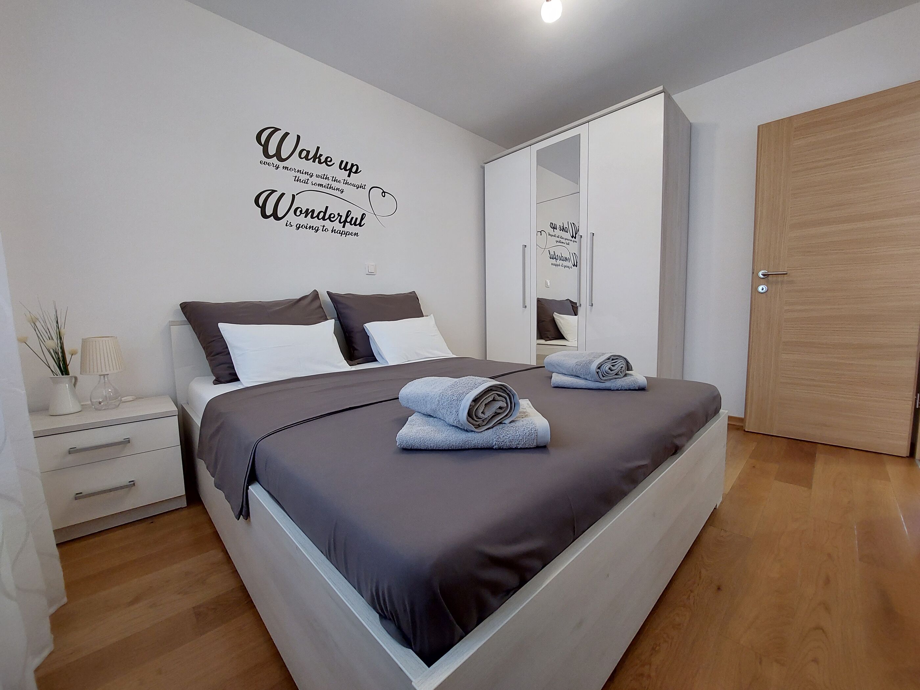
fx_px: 346
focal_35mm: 13
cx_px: 460
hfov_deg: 106.2
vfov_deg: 89.9
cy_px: 345
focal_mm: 1.74
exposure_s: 1/50
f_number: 2.2
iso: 100
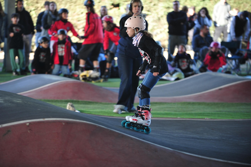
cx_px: 126
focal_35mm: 155
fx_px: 1080
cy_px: 84
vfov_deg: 8.8
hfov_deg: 13.3
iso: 800
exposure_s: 1/500
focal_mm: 155
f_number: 2.8
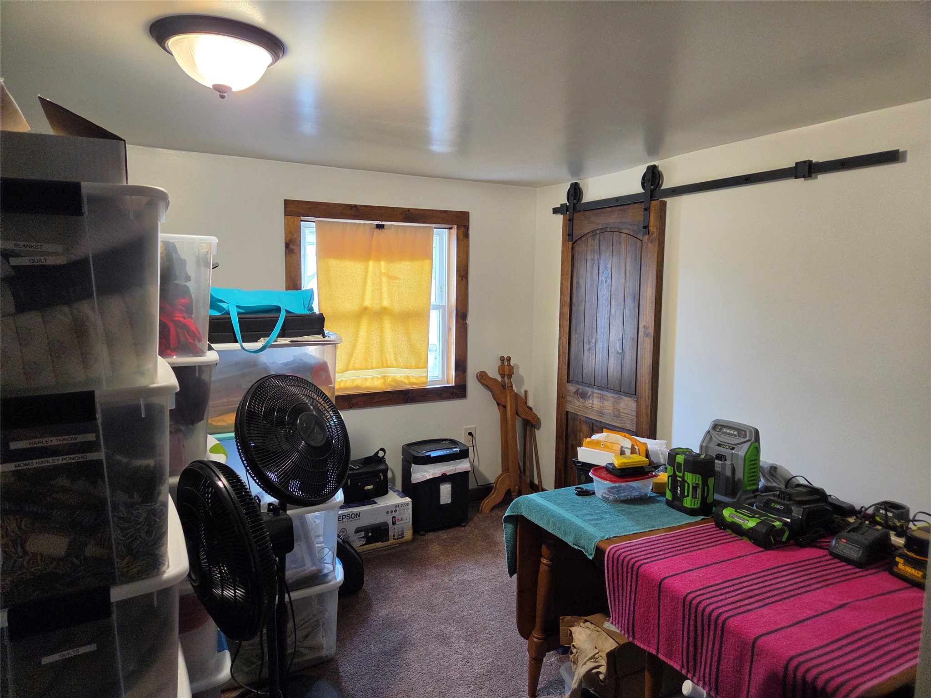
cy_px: 349
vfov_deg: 58.9
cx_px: 466
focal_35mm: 23
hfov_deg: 73.9
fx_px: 619
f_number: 1.8
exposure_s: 1/120
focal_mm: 5.4
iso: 250
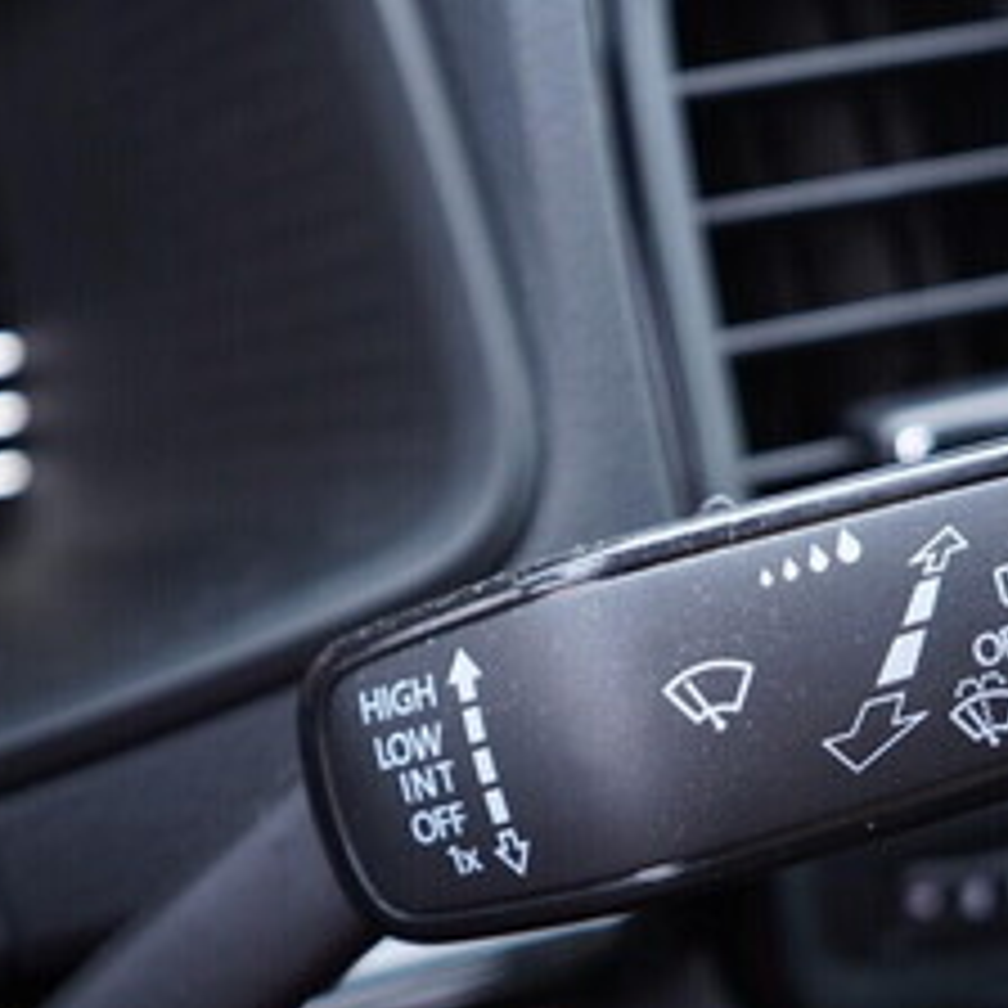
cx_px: 518
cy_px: 785
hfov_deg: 23.1
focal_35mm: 75
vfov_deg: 22.8
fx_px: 2471
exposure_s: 1/40
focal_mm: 24
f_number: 2.8
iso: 400
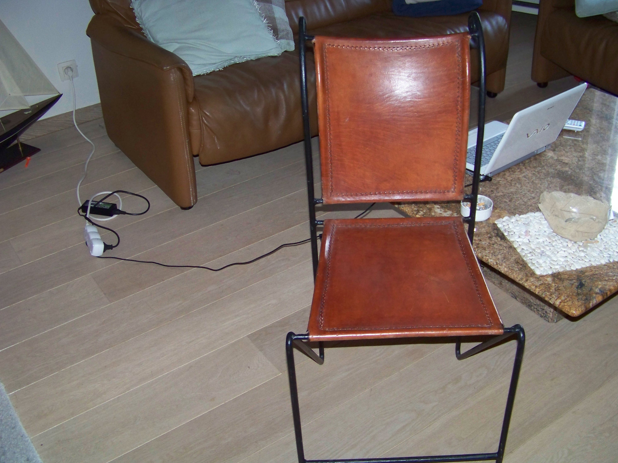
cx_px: 331
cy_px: 254
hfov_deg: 46.8
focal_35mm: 40
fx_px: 714
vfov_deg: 35.9
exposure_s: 1/30
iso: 200
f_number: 2.8
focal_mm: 5.85
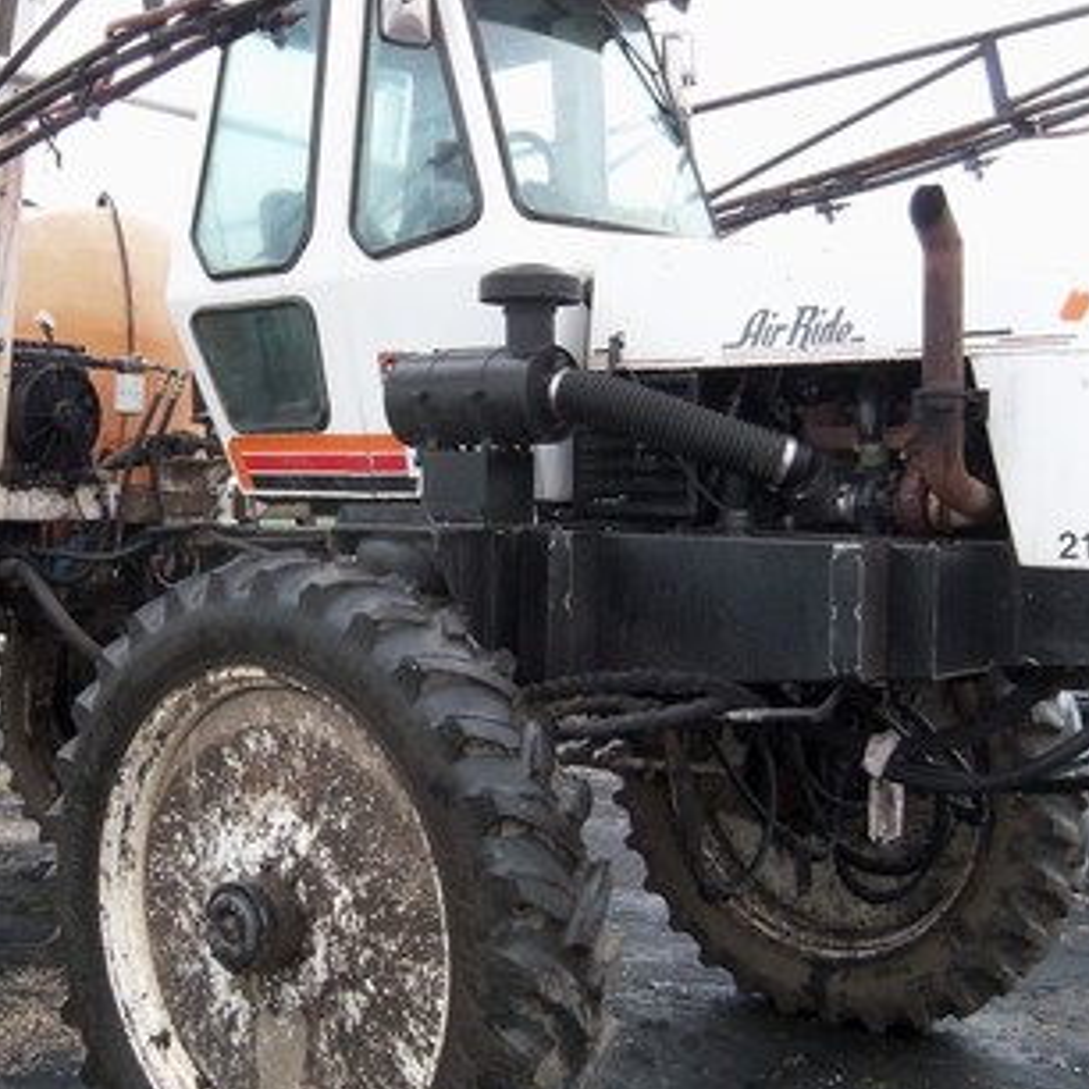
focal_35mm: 44
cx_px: 395
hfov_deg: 38.1
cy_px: 523
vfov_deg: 38.3
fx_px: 1566
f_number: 3.9
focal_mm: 5.1
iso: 80
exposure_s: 1/40
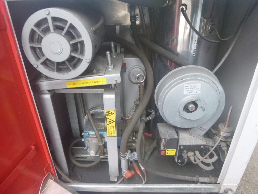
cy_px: 97
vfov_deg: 54.9
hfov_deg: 69.4
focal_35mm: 25
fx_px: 186
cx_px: 129
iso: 400
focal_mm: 4.5
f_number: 3.9
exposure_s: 1/60
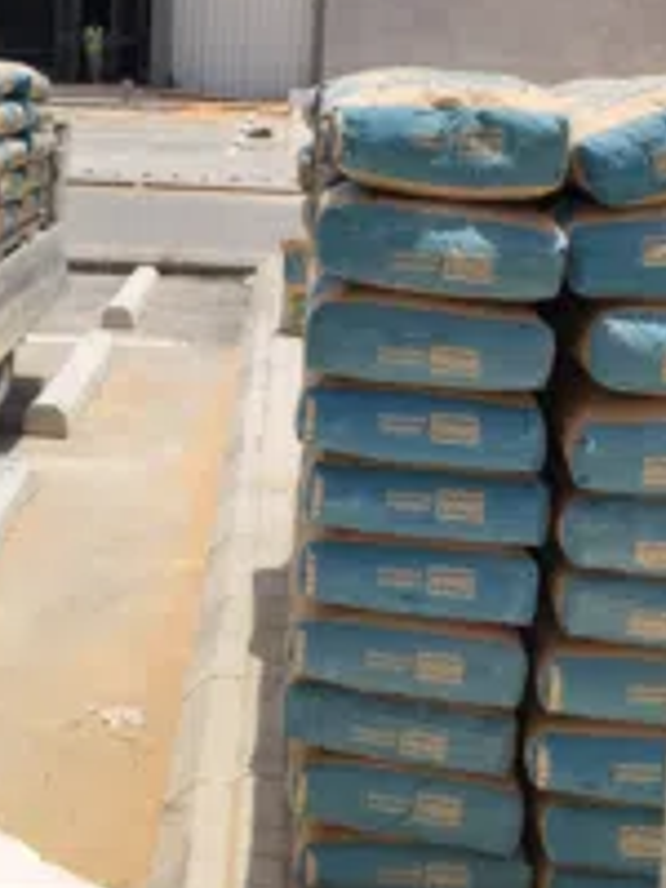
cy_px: 240
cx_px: 67
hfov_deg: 30.2
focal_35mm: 46
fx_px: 1180
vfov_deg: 40.3
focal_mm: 4.09
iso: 51
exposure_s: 1/671
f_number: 1.6
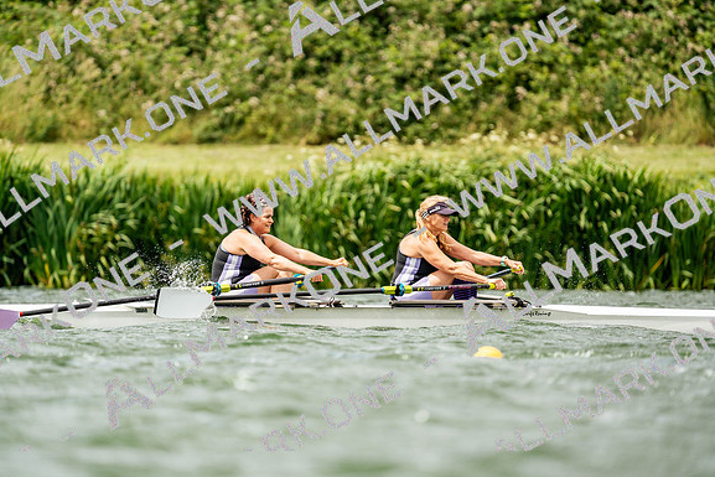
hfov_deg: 3.4
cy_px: 238
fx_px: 11979
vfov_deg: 2.3
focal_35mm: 603
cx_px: 357
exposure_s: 1/2000
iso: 500
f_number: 6.3
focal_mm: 600
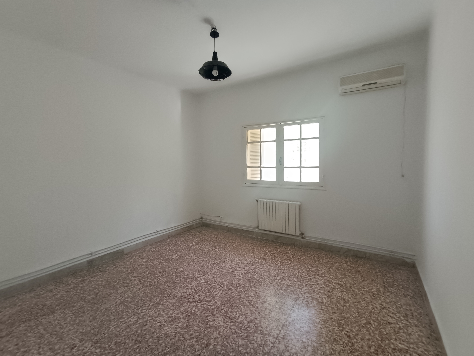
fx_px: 219
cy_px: 178
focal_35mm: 16
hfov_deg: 94.5
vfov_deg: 78.1
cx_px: 237
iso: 352
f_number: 2.2
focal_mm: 1.66
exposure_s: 1/50
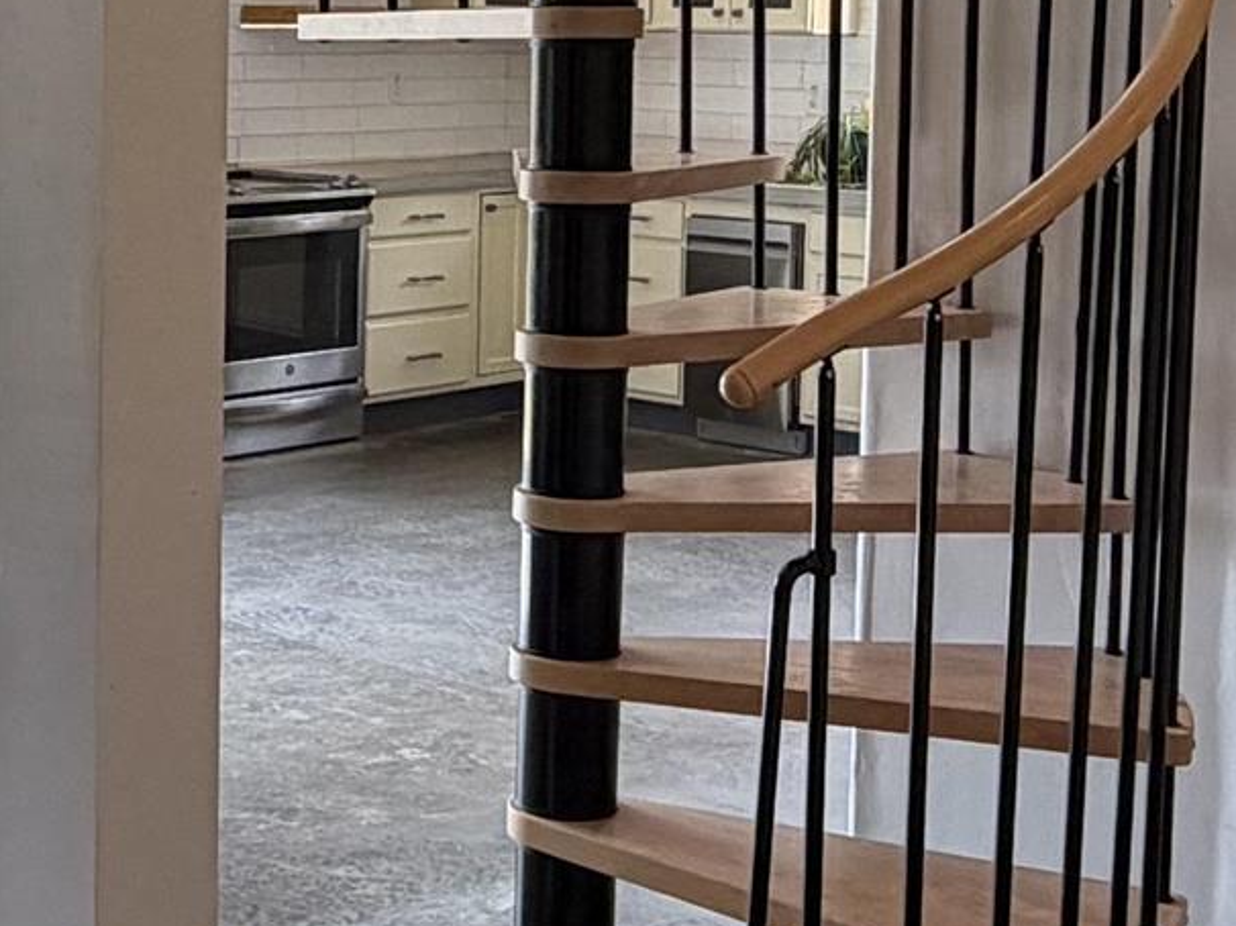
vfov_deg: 20.5
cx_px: 257
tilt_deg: -4.6
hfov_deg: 26.9
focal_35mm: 71
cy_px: 171
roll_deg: -1.0
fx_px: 2534
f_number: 2.2
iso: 80
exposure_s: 1/120
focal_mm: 2.22
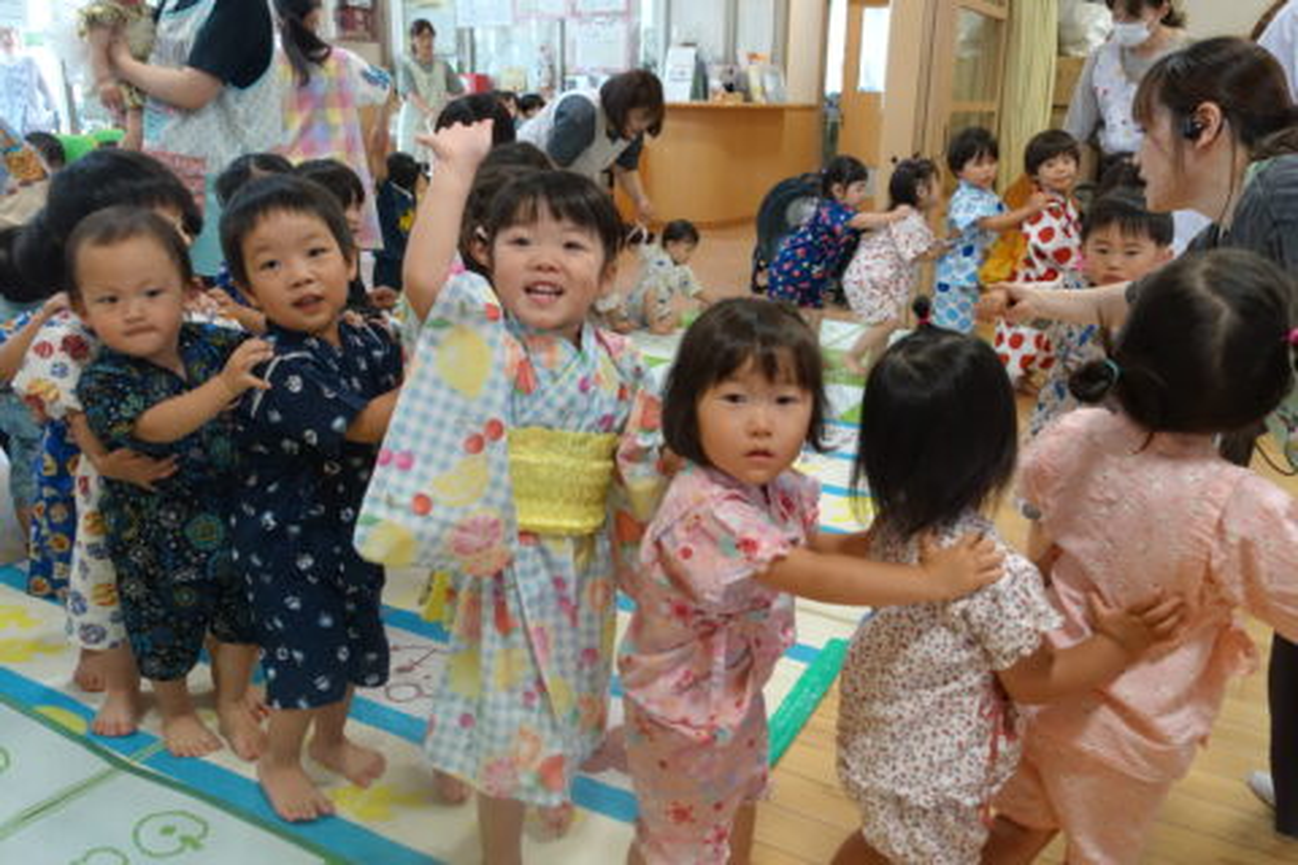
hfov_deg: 61.9
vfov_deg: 43.6
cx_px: 649
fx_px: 1082
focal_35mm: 30
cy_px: 432
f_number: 2.5
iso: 1250
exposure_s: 1/250
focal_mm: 10.89
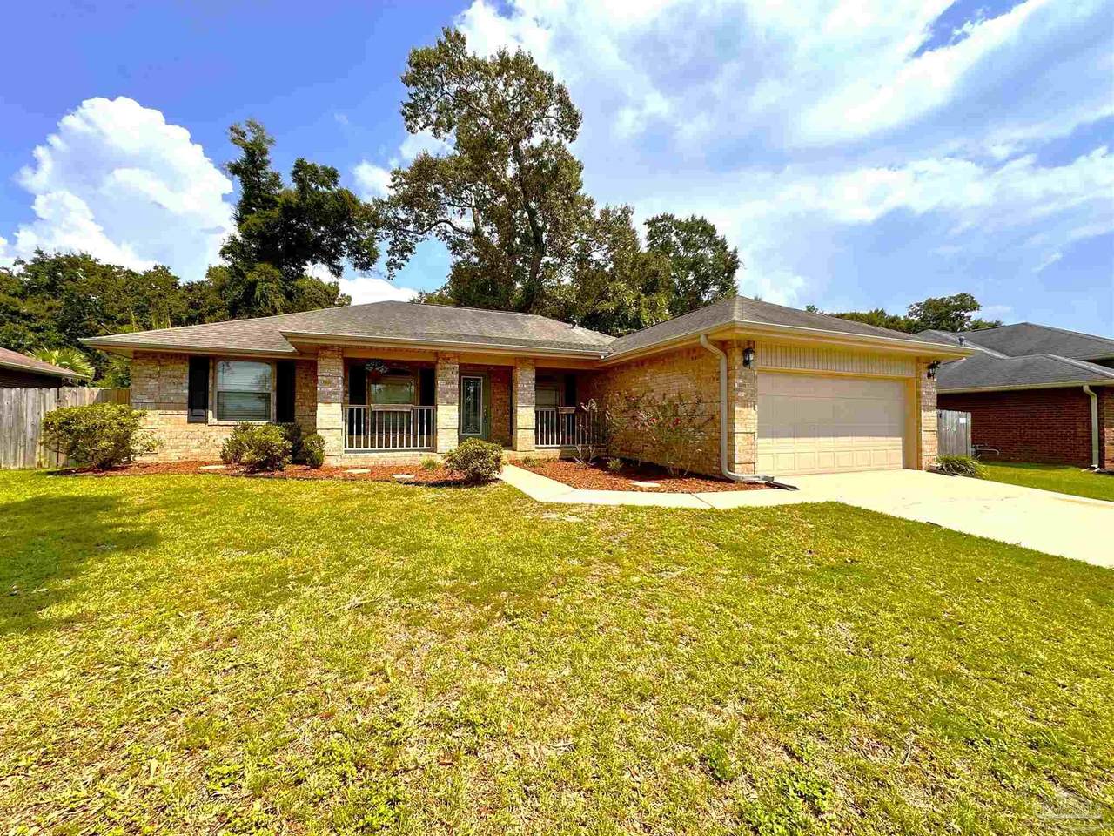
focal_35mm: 14
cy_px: 418
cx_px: 557
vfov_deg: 85.7
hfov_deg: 102.1
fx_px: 451
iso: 40
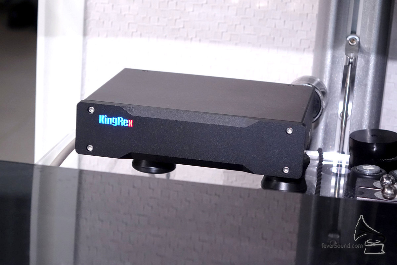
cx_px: 198
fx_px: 1037
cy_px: 132
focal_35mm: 94
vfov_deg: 14.6
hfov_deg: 21.7
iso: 1600
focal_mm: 34.62
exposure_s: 1/60
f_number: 4
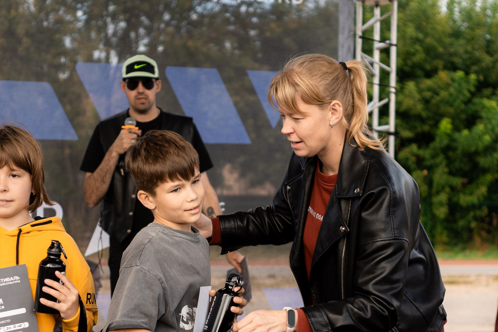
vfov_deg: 18.8
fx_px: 996
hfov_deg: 28.0
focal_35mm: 72
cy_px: 242
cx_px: 217
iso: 100
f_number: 2.2
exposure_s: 1/800
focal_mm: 35
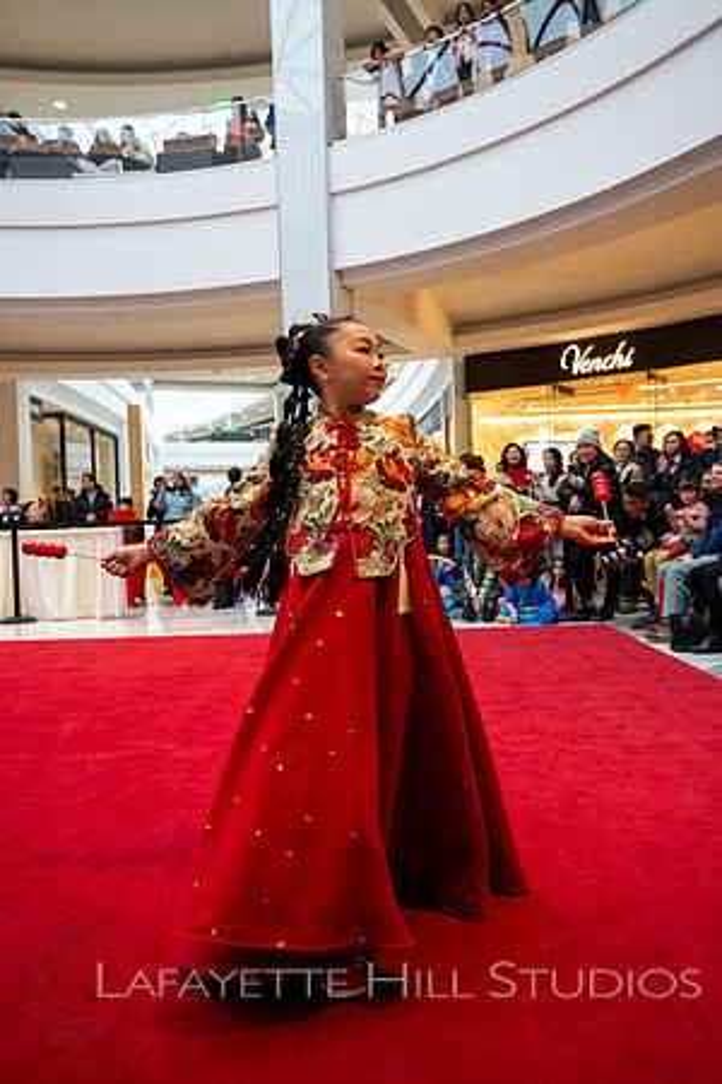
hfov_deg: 45.0
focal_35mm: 29
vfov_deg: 63.7
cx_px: 361
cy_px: 542
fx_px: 872
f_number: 4
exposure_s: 1/320
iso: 2000
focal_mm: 29
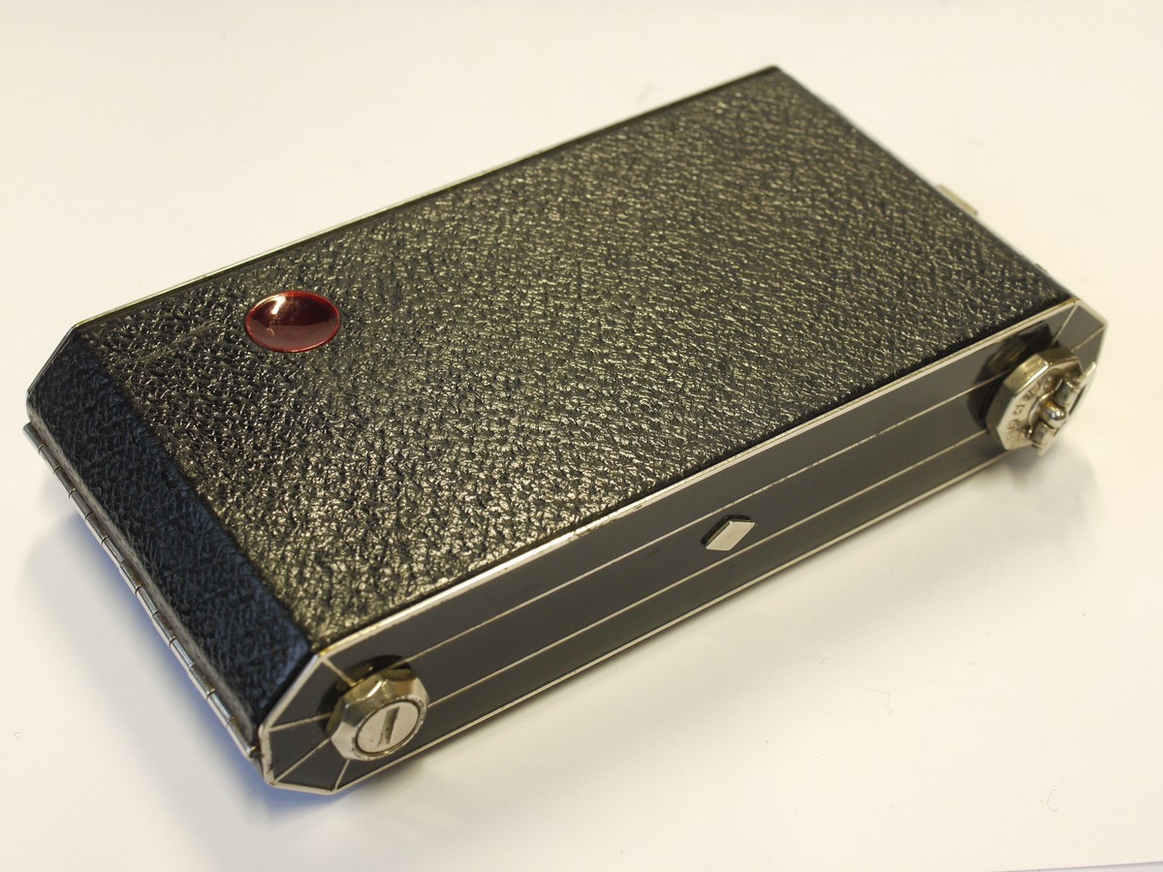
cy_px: 436
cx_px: 582
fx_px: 2016
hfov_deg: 32.2
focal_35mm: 60
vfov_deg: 24.4
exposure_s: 1/15
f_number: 7.1
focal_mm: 30
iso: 400
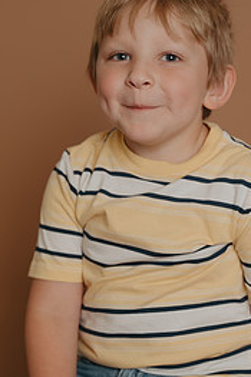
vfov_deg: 19.3
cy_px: 199
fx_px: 1110
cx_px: 149
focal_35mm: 106
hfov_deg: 12.9
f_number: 2
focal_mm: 62
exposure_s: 1/250
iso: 200
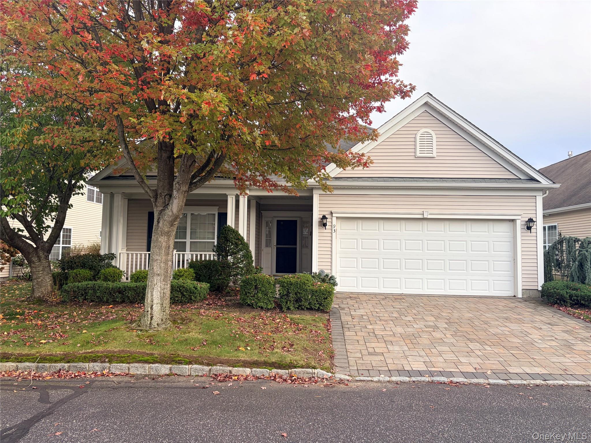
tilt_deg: +3.0
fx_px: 444
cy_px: 222
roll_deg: -1.3
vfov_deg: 53.1
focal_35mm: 26
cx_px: 296
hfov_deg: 67.3
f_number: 1.6
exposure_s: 1/618
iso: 50
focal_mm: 5.96
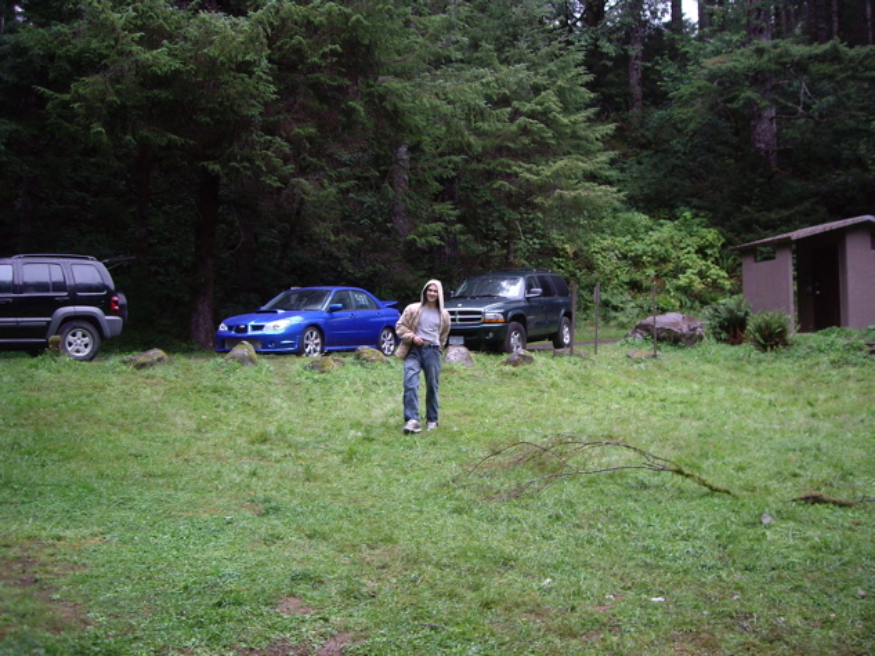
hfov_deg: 49.0
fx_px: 961
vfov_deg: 37.7
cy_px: 328
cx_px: 438
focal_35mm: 38
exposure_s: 1/80
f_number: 2.7
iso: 100
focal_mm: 6.2
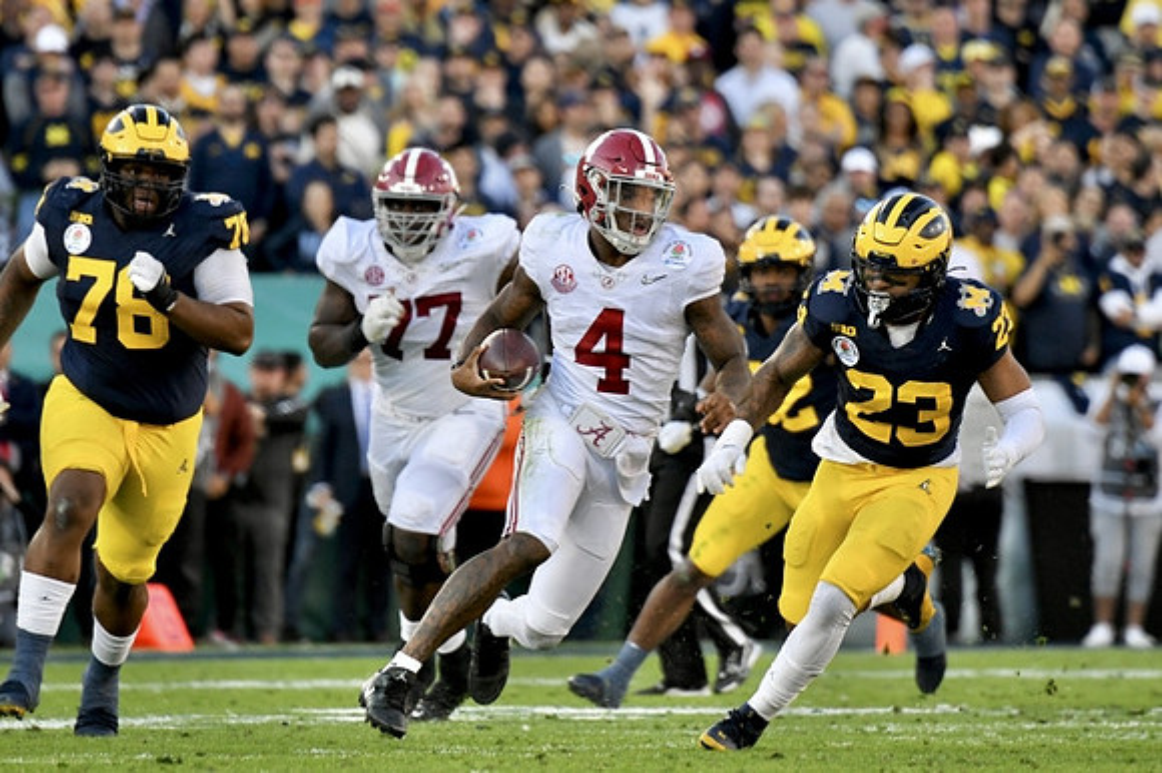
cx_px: 581
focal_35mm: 600
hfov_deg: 3.4
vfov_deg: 2.3
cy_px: 386
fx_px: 19355
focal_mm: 400
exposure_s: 1/1250
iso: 1600
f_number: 5.6
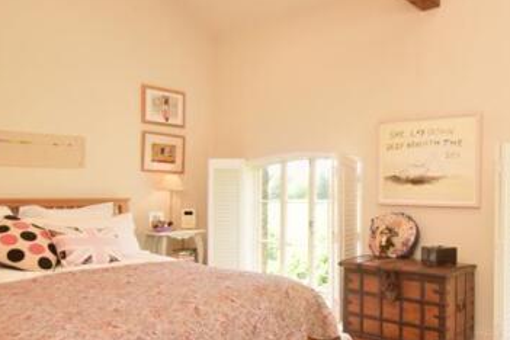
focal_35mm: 28
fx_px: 397
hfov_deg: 63.6
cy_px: 195
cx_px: 346
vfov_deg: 46.3
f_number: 4.5
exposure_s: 1/80
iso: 100
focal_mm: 10
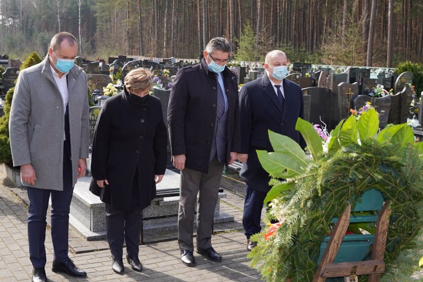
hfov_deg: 40.6
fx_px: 572
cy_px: 141
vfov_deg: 27.6
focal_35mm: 49
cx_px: 212
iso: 100
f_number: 5
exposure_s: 1/200
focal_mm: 32.5
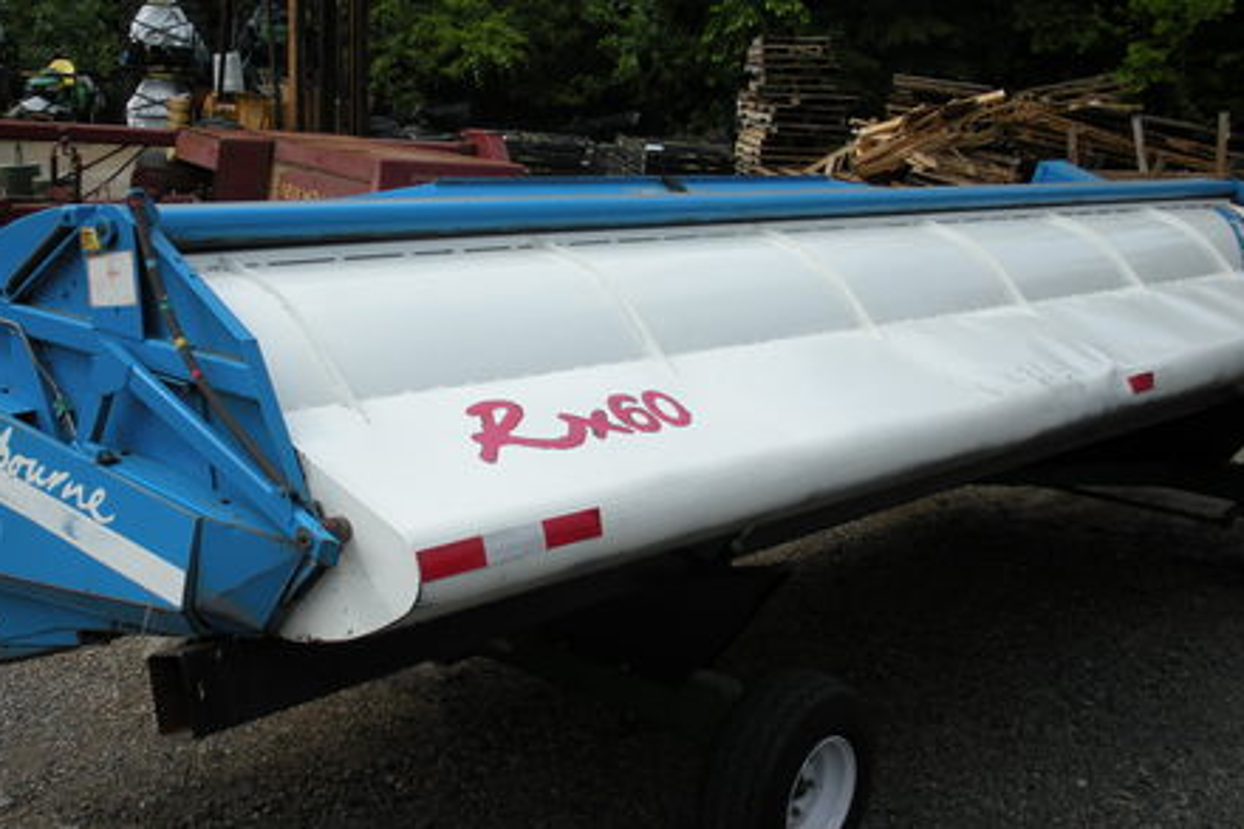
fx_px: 1554
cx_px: 483
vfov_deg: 29.8
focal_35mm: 45
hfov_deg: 43.4
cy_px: 351
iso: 64
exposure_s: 1/686
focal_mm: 6.3
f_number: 3.5
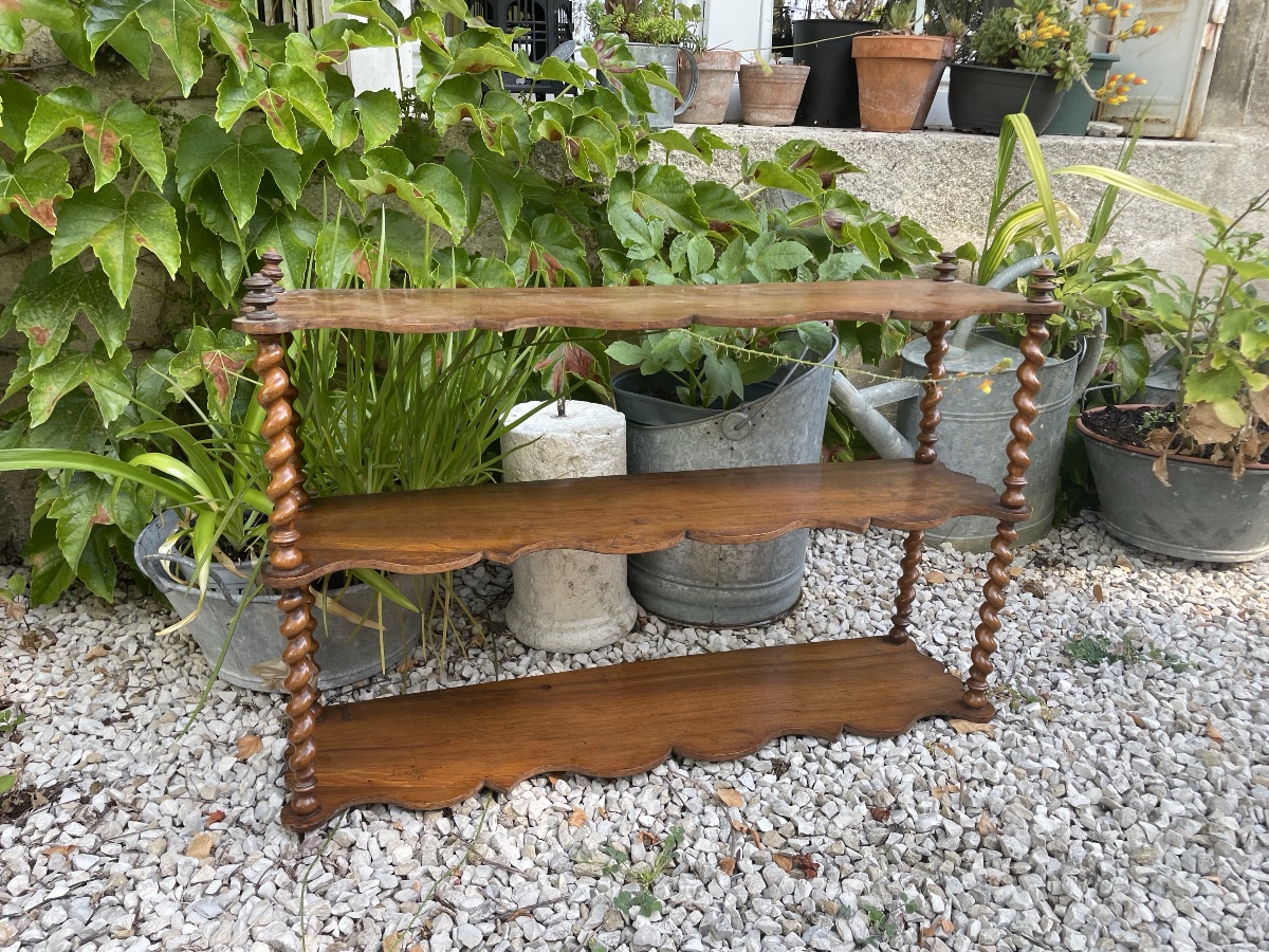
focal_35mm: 26
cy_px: 476
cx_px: 634
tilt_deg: -20.6
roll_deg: -0.9
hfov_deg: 67.3
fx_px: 953
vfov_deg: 53.1
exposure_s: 1/161
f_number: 1.6
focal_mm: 4.2
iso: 32
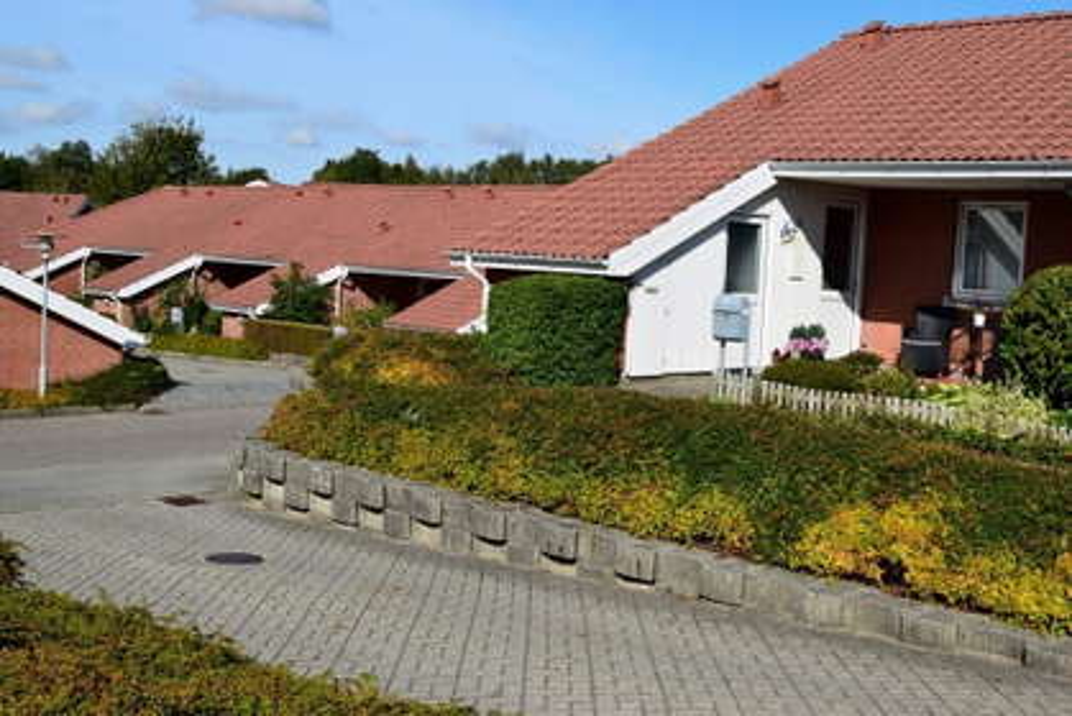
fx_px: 1341
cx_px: 536
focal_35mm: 45
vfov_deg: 29.9
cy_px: 358
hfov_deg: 43.6
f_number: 11
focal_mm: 30
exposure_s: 1/500
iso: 320
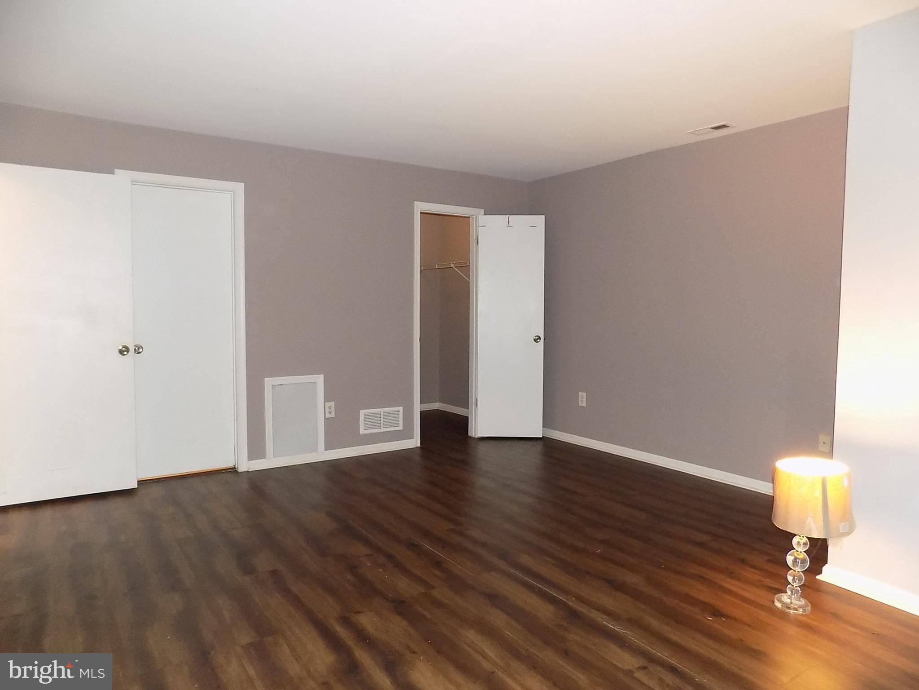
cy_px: 345
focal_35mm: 23
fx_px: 611
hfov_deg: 73.9
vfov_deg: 58.9
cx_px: 460
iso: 400
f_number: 3.1
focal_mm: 4
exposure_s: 1/30
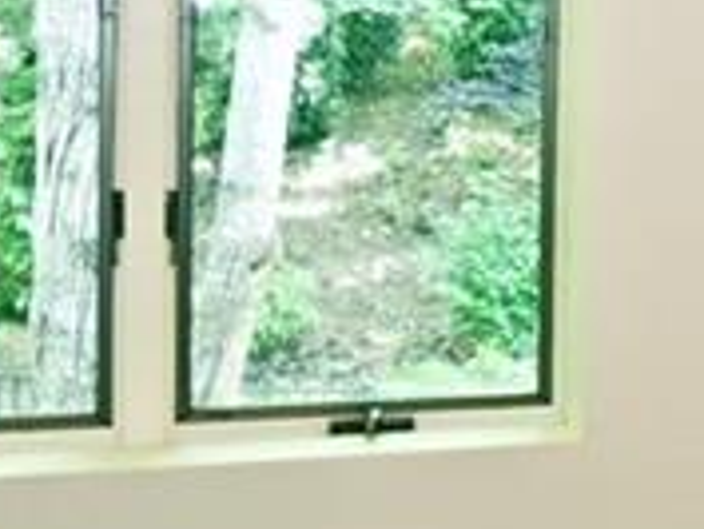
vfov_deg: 16.6
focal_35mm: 89
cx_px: 1595
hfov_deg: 15.2
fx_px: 1811
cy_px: 165
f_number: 14
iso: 1250
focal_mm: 16
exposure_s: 1/6
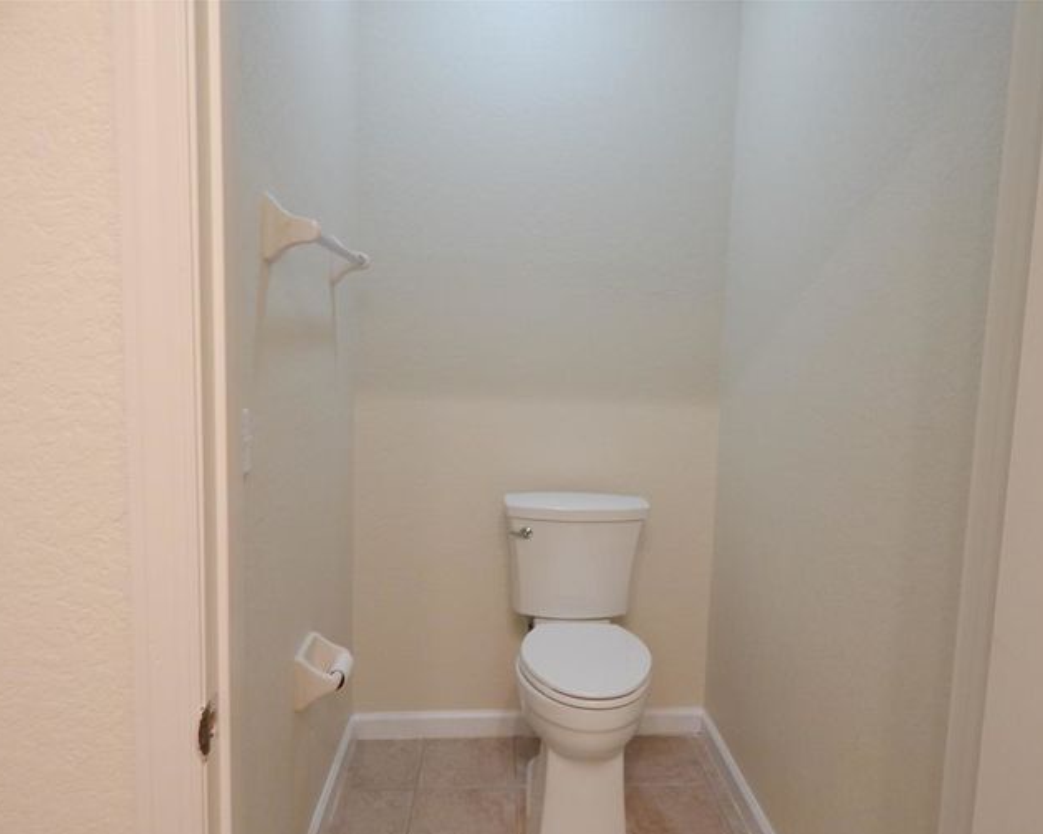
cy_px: 435
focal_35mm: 24
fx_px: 741
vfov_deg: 58.7
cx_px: 560
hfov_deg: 70.2
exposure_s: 1/15
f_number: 3
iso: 200
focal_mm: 4
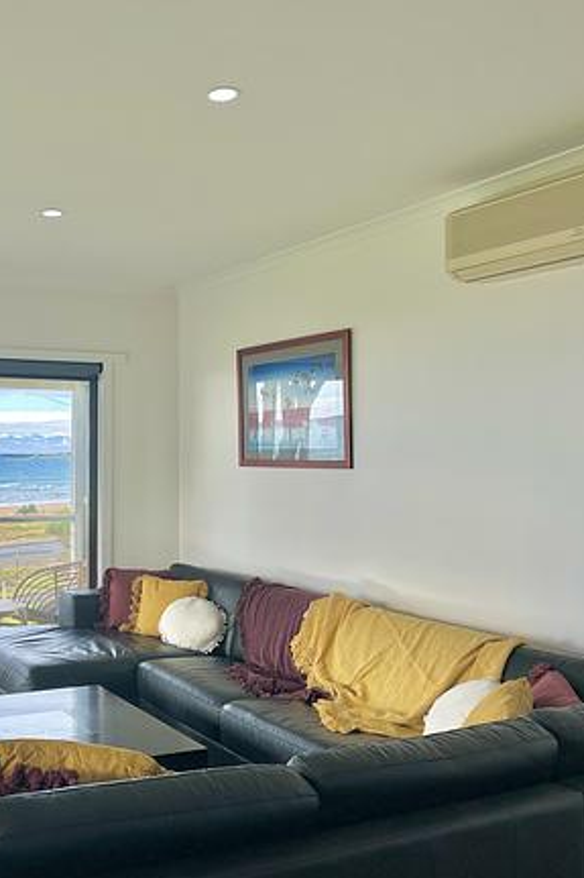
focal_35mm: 36
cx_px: 57
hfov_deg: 34.7
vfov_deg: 53.1
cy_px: 455
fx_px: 877
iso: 80
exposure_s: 1/421
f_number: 1.78
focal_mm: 6.86
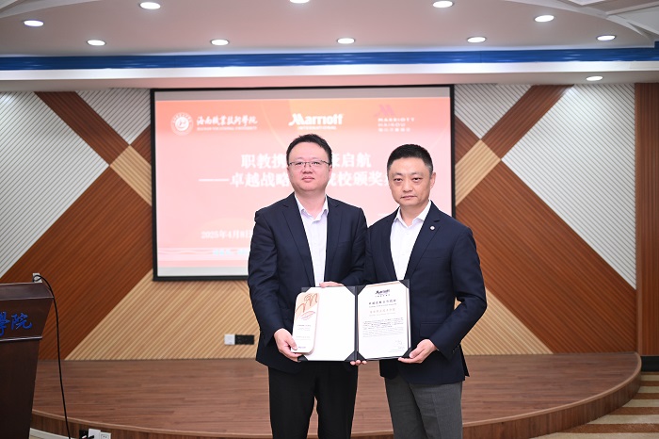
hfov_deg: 48.5
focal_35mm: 40
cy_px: 220
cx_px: 330
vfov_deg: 33.4
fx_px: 732
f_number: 2
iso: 450
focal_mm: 40
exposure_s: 1/200
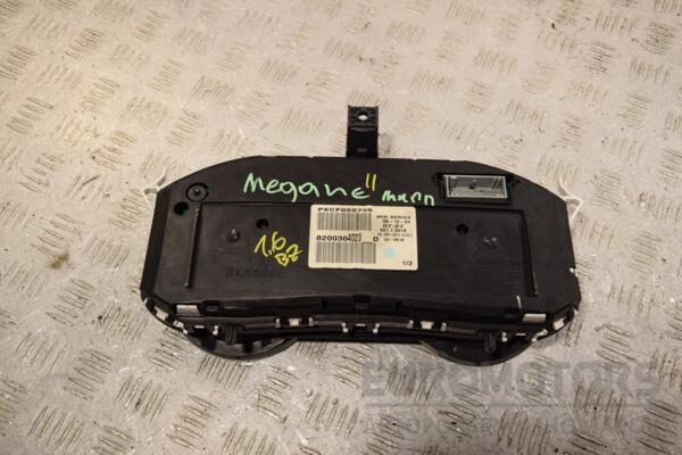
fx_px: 710
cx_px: 341
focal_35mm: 38
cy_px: 228
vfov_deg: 35.5
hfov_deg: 51.3
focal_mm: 25
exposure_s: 1/160
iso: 400
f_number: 6.3
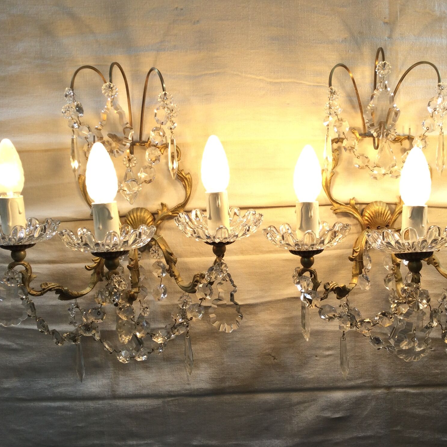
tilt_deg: -7.9
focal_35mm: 37
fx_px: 541
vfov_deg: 44.9
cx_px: 262
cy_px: 226
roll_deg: +1.1
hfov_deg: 44.7
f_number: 2.4
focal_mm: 3.3
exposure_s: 1/100
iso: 32
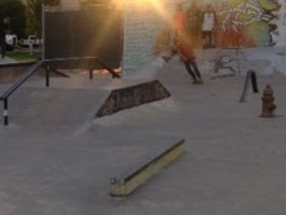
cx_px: 9
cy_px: 152
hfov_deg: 20.3
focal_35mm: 94
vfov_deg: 15.7
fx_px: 777
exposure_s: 1/120
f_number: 2.4
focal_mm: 4.12
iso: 64
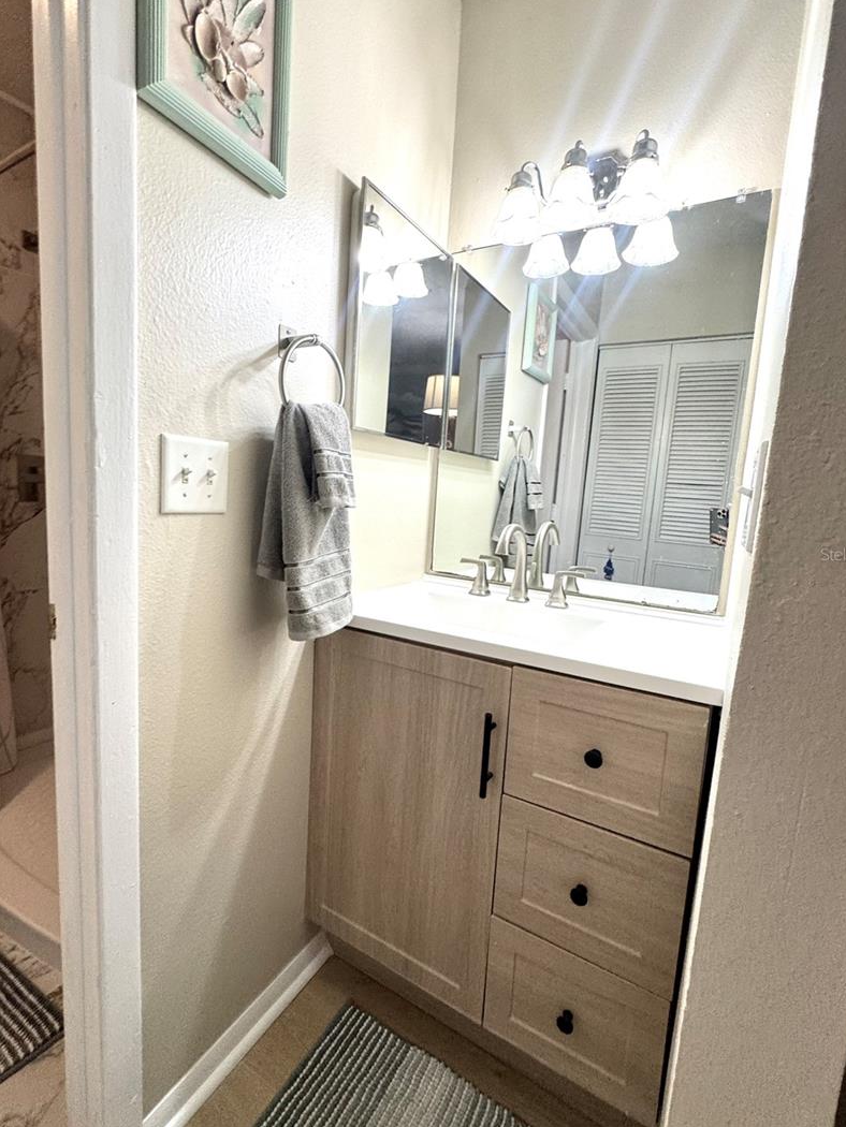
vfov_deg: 94.5
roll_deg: -1.8
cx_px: 413
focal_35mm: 16
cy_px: 554
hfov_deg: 78.1
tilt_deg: -6.2
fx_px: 521
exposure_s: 1/120
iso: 125
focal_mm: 2.22
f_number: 2.2
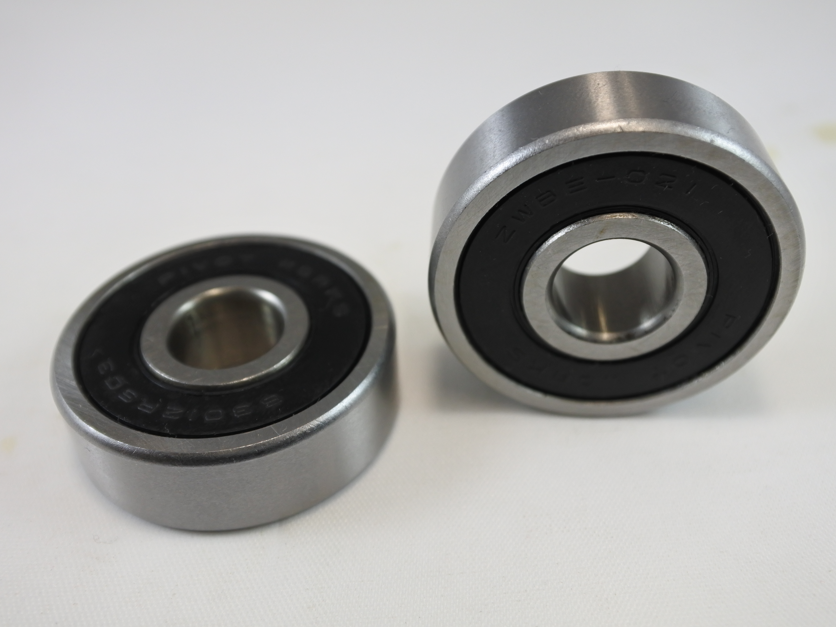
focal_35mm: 33
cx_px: 415
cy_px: 309
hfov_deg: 55.4
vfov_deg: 42.9
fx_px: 797
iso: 400
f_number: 3.8
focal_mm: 11.2
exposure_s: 1/250
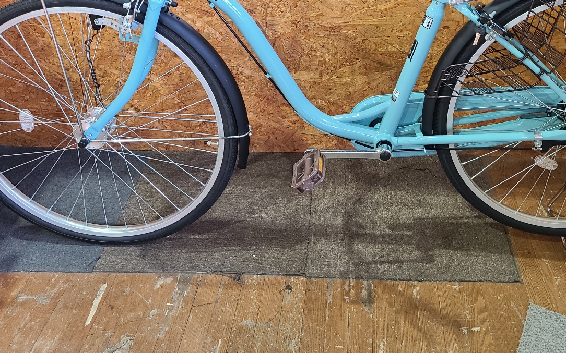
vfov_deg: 30.2
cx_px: 335
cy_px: 50
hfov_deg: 48.0
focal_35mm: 41
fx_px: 632
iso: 320
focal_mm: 5.4
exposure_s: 1/50
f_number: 1.8
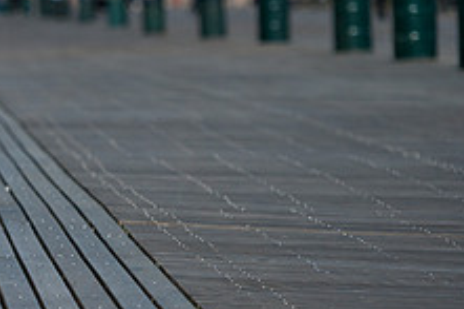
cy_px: 103
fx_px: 4727
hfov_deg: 5.6
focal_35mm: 367
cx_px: -130
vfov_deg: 3.7
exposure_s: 1/6400
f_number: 4
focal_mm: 140
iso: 200
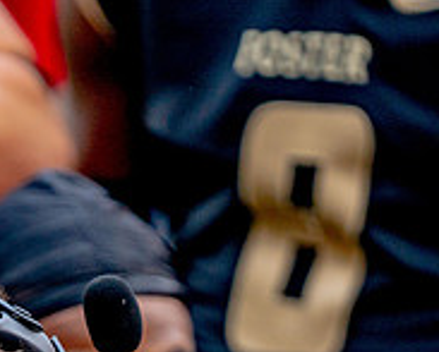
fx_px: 8992
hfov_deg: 2.8
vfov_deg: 2.2
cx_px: -76
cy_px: 534
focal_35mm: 691
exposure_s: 1/1500
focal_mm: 200
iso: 400
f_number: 2.8
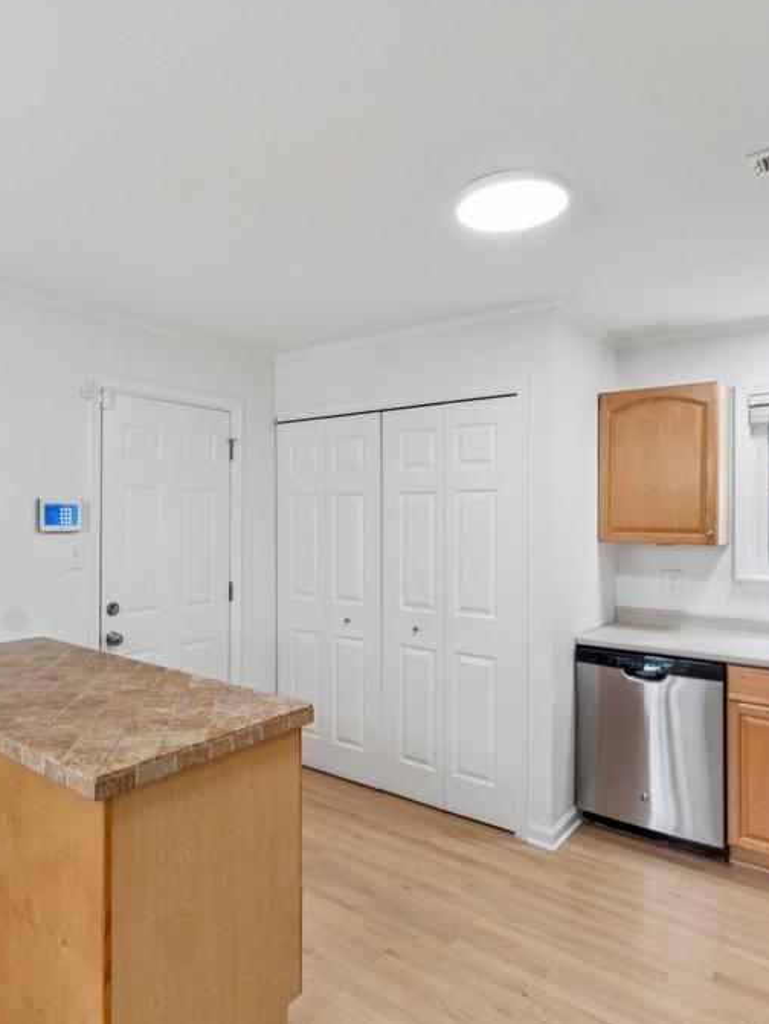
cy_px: 504
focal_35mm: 22
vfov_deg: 76.4
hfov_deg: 60.8
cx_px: 327
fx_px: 651
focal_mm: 10
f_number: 9
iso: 250
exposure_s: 1/8
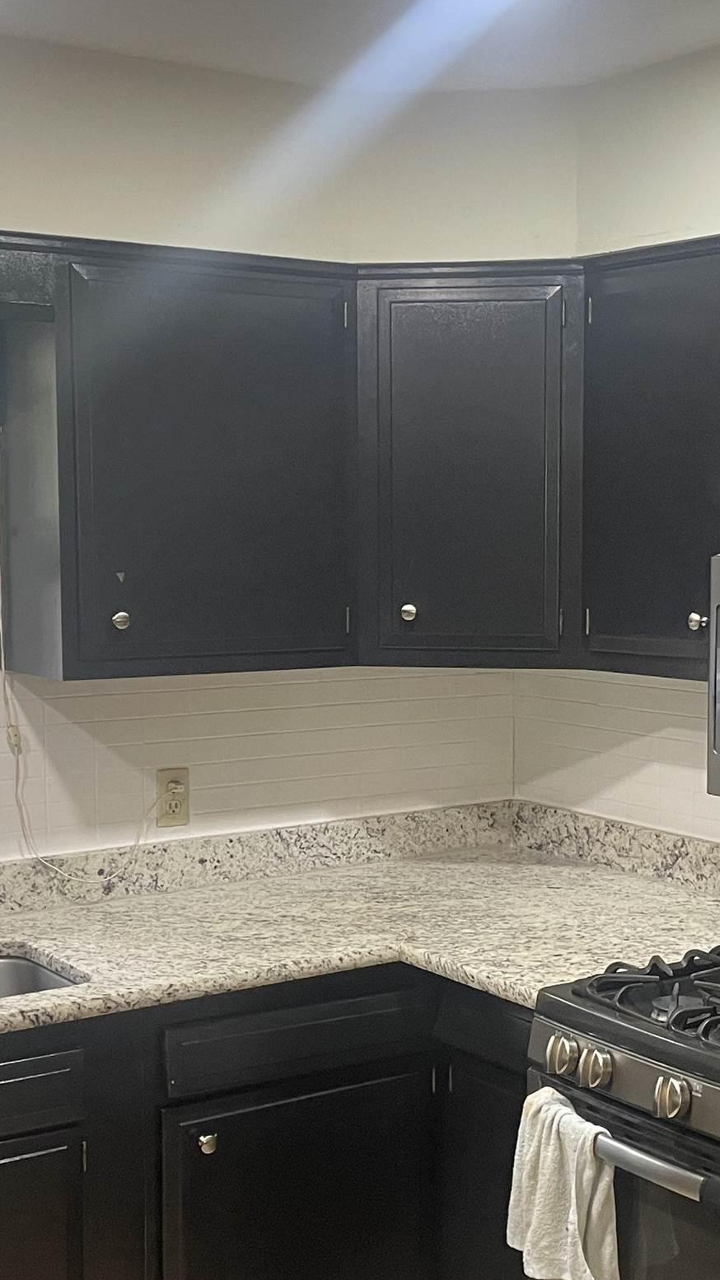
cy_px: 721
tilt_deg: -6.4
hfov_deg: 21.3
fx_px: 1901
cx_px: 494
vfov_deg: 37.2
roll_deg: +0.1
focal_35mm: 56
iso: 160
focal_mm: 4.2
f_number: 1.6
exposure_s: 1/60
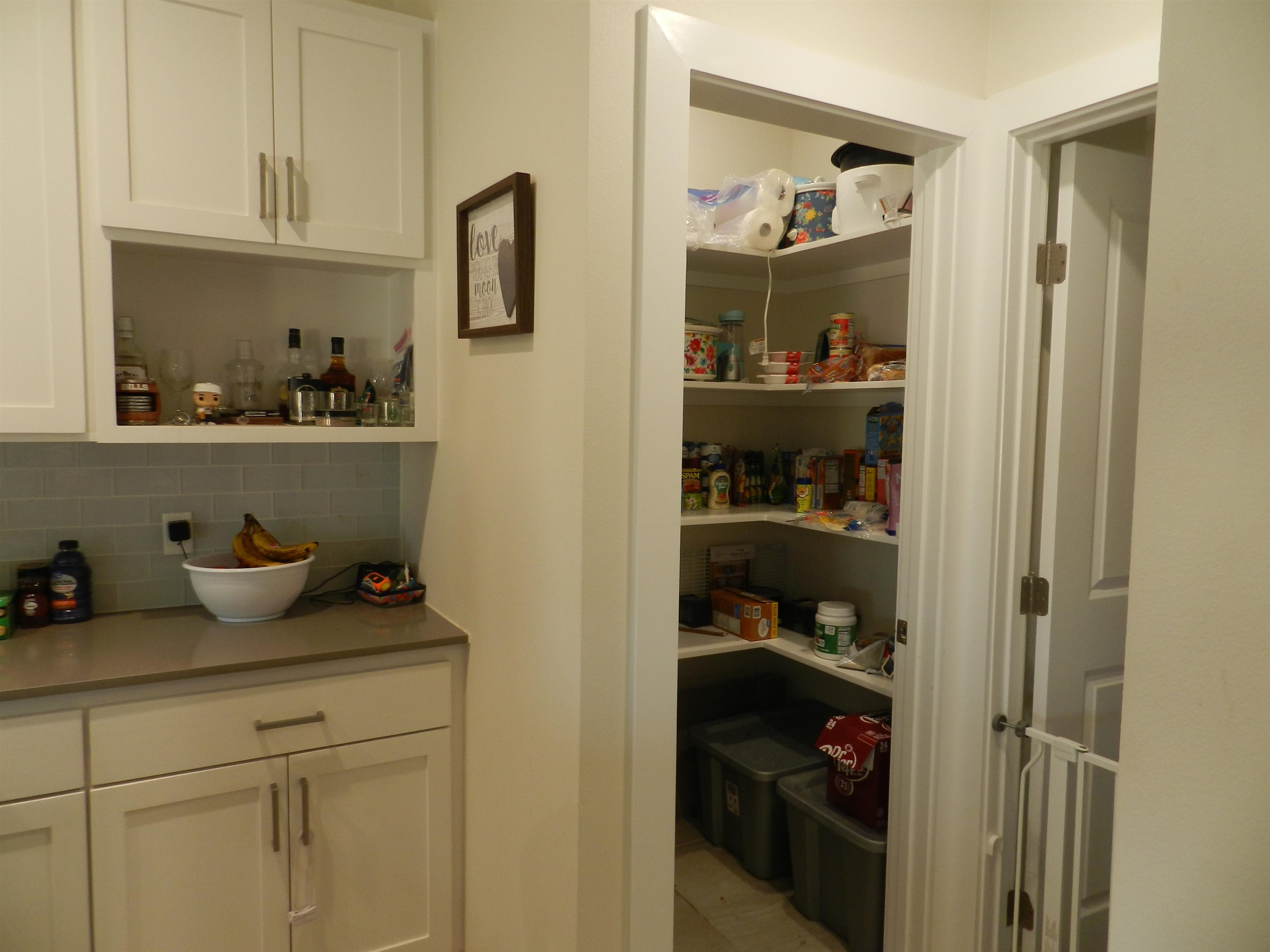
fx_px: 844
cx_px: 635
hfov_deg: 73.9
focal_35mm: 23
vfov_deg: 58.9
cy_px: 476
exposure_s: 1/30
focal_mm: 4
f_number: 3.4
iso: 160
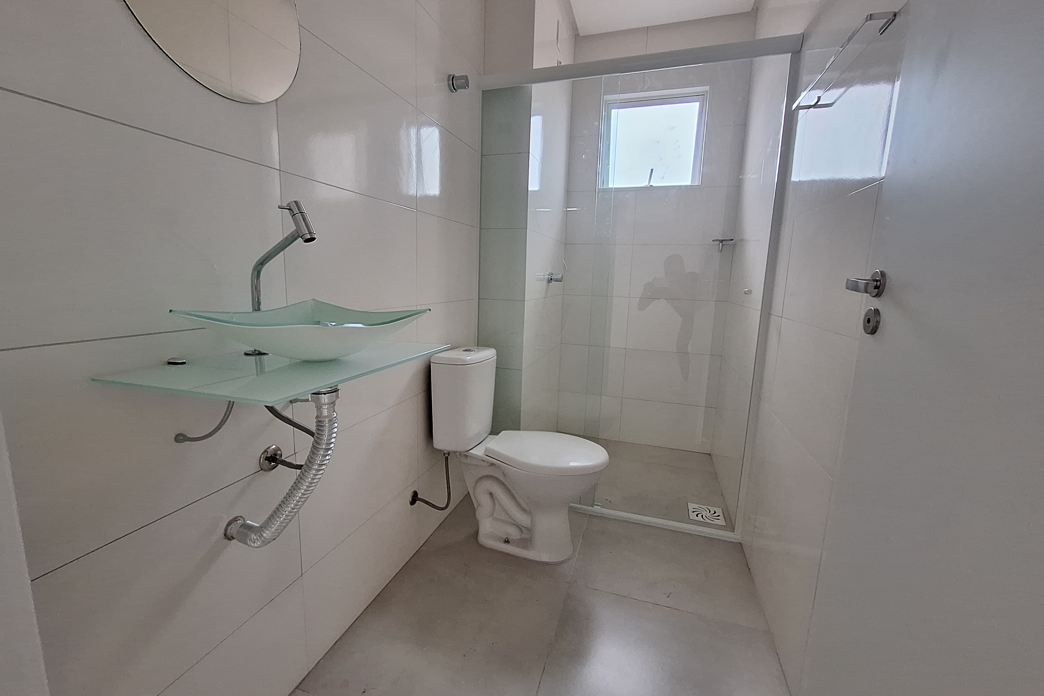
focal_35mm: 14
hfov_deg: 104.2
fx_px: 406
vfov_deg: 81.2
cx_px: 513
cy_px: 348
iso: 200
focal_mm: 1.74
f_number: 2.2
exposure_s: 1/40
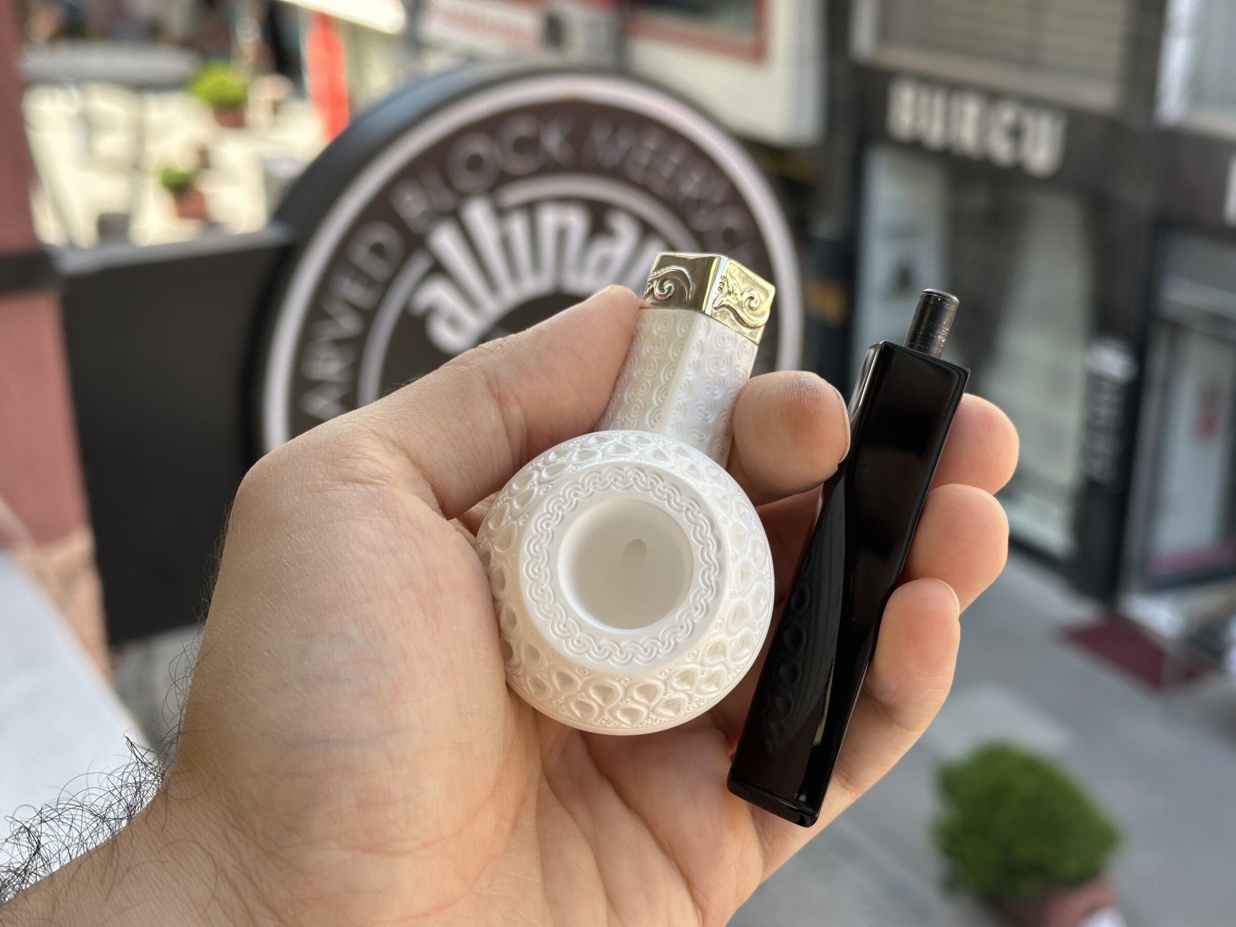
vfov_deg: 30.3
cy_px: 464
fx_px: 1714
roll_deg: +0.1
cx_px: 618
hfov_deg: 39.7
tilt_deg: -21.3
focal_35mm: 48
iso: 64
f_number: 1.78
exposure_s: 1/527
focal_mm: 6.86
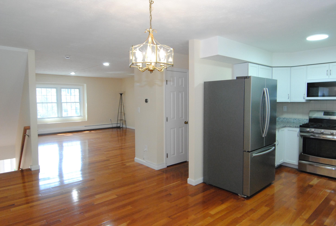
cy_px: 113
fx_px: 182
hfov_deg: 85.3
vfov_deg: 63.5
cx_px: 168
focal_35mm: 20
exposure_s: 1/100
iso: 1600
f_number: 5
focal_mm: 13
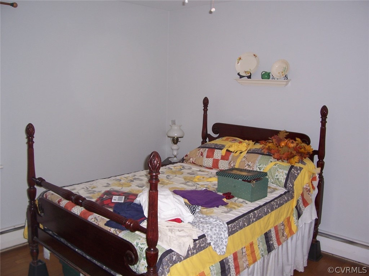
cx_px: 184
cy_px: 138
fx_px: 362
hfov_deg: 54.0
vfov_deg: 41.8
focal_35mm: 34
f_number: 2.7
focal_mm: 5.6
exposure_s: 1/60
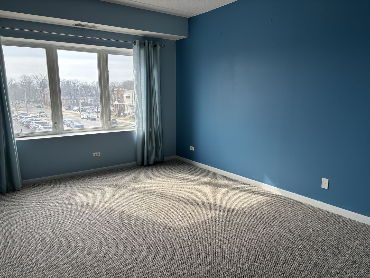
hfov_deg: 67.3
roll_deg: -0.1
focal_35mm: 26
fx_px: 278
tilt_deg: -8.4
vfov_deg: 53.1
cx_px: 185
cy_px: 139
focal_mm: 5.96
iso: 40
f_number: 1.6
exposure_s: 1/229
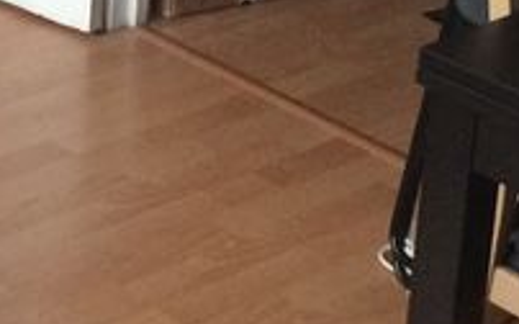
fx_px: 2149
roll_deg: -0.8
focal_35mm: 152
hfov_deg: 13.1
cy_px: -327
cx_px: -218
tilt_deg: -17.3
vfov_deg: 8.2
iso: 200
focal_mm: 4.15
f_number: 2.2
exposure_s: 1/30
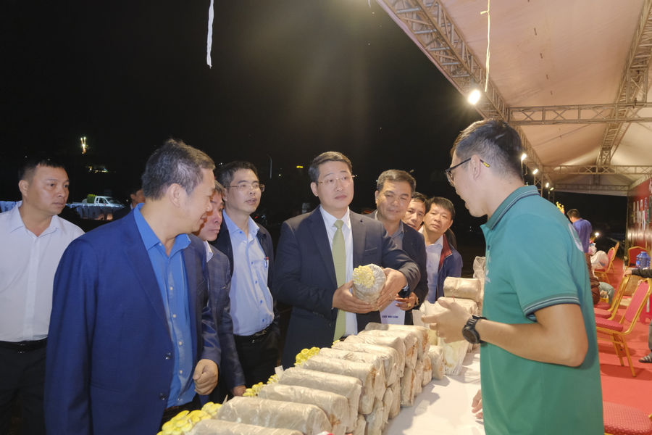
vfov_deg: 53.1
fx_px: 435
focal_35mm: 24
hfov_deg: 73.7
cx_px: 326
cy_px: 218
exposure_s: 1/100
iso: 3200
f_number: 4
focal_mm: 16
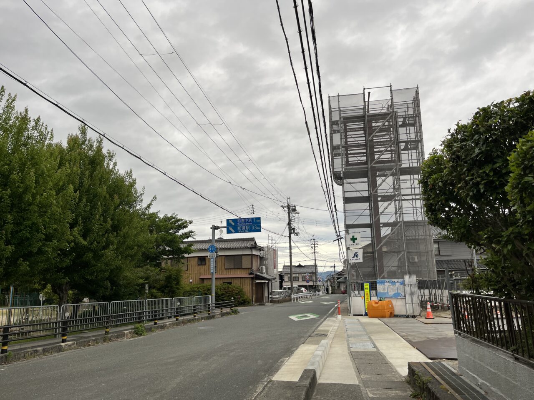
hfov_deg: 67.3
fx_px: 401
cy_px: 200
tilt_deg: +15.8
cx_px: 267
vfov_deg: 53.1
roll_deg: +0.0
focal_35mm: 26
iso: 50
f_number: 1.6
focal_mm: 5.1
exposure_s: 1/459
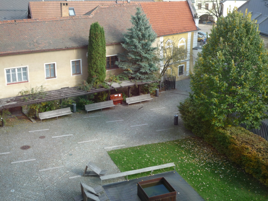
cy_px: 100
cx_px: 134
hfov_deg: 40.4
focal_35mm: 47
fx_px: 364
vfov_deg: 30.9
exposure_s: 1/125
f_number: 4.3
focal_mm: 8.3
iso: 100
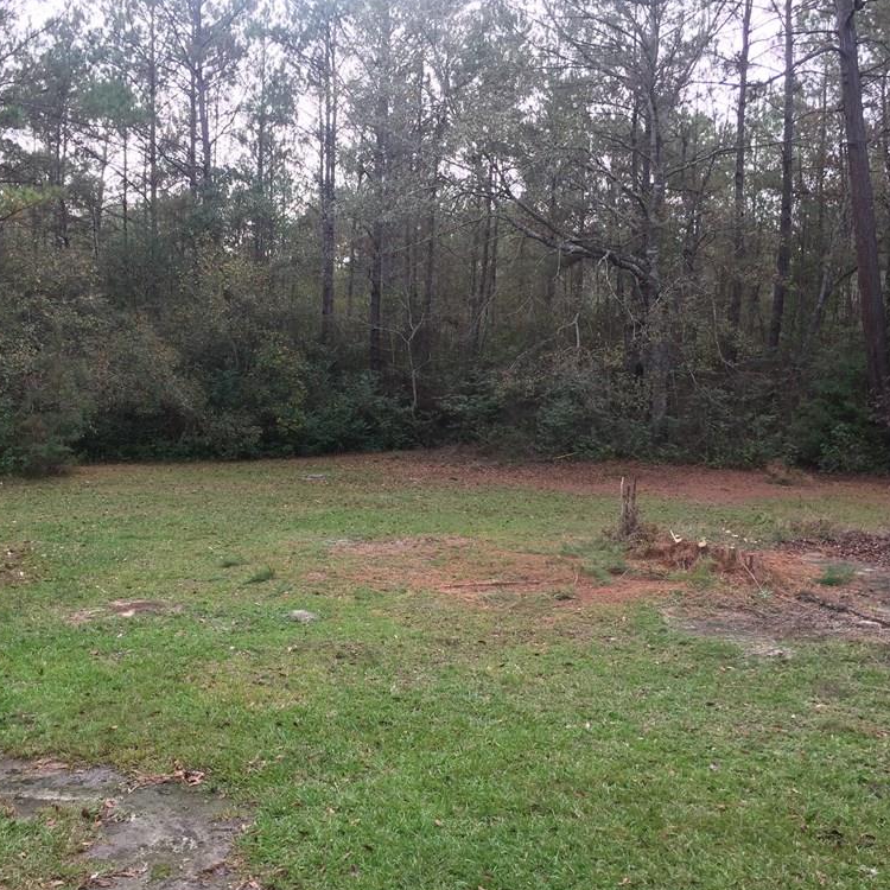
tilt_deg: -2.4
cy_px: 446
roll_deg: -2.5
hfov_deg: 47.2
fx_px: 1018
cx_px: 402
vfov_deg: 47.2
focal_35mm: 35
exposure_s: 1/60
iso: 32
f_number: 2.2
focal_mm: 4.15
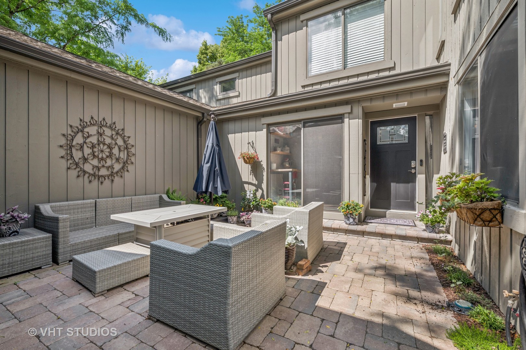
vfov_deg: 77.3
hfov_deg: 100.4
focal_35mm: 15
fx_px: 219
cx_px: 263
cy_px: 175
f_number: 9.5
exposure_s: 1/250
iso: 200
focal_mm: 15
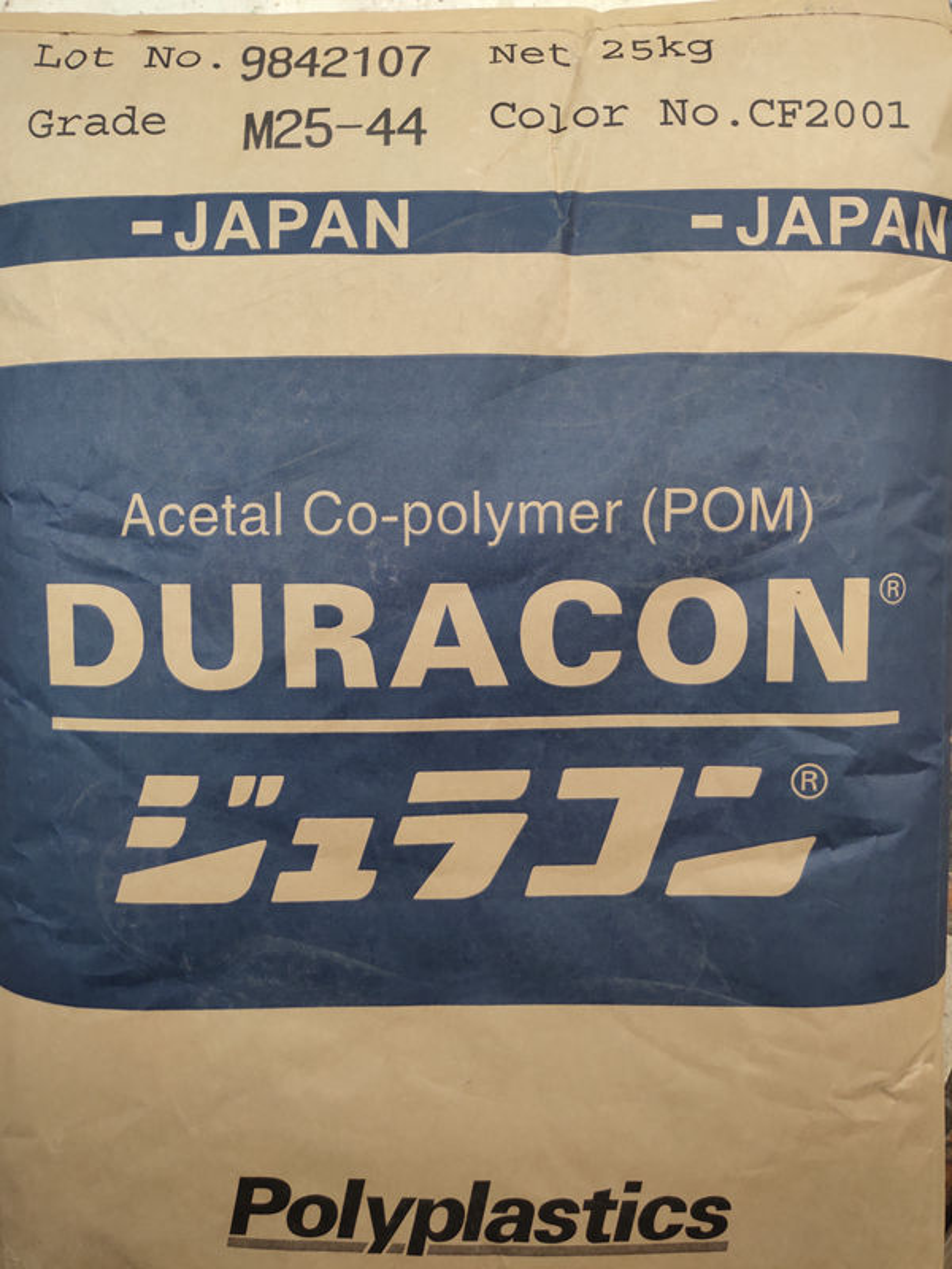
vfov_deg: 61.7
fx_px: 1063
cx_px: 476
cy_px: 634
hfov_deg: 48.2
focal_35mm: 29
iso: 50
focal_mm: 4.27
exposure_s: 1/621
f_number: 1.8
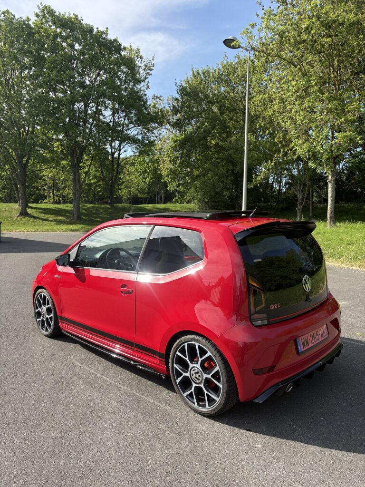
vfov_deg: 67.3
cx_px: 182
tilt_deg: -3.8
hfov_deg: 53.1
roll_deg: -0.9
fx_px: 366
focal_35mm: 26
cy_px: 244
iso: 64
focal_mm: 5.96
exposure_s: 1/1587
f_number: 1.6
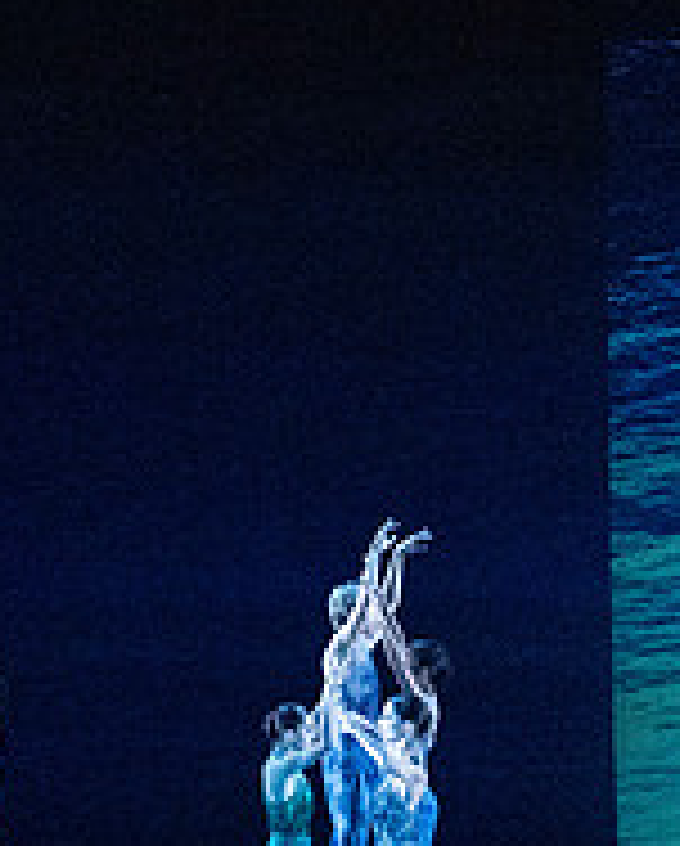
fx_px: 9436
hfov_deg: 4.1
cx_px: 820
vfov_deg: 5.1
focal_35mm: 376
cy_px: 353
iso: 25600
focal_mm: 130
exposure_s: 1/400
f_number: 5.6
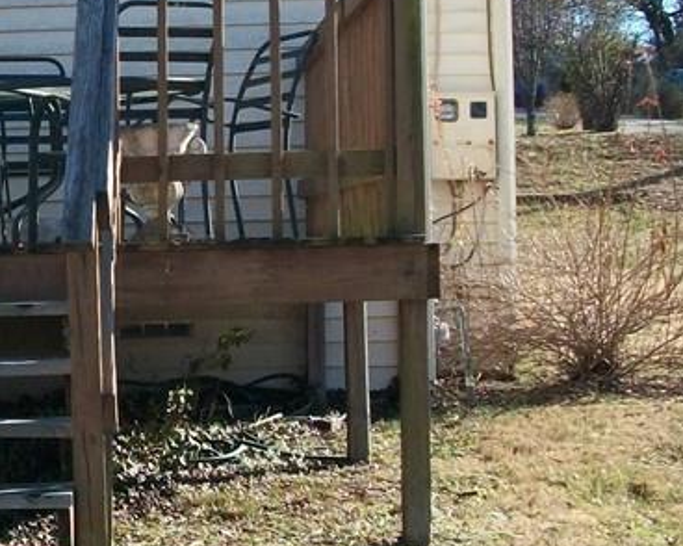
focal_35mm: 87
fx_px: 1758
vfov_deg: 17.6
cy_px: 210
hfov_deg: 20.7
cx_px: -108
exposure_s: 1/640
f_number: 2.9
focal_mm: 5.7
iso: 80
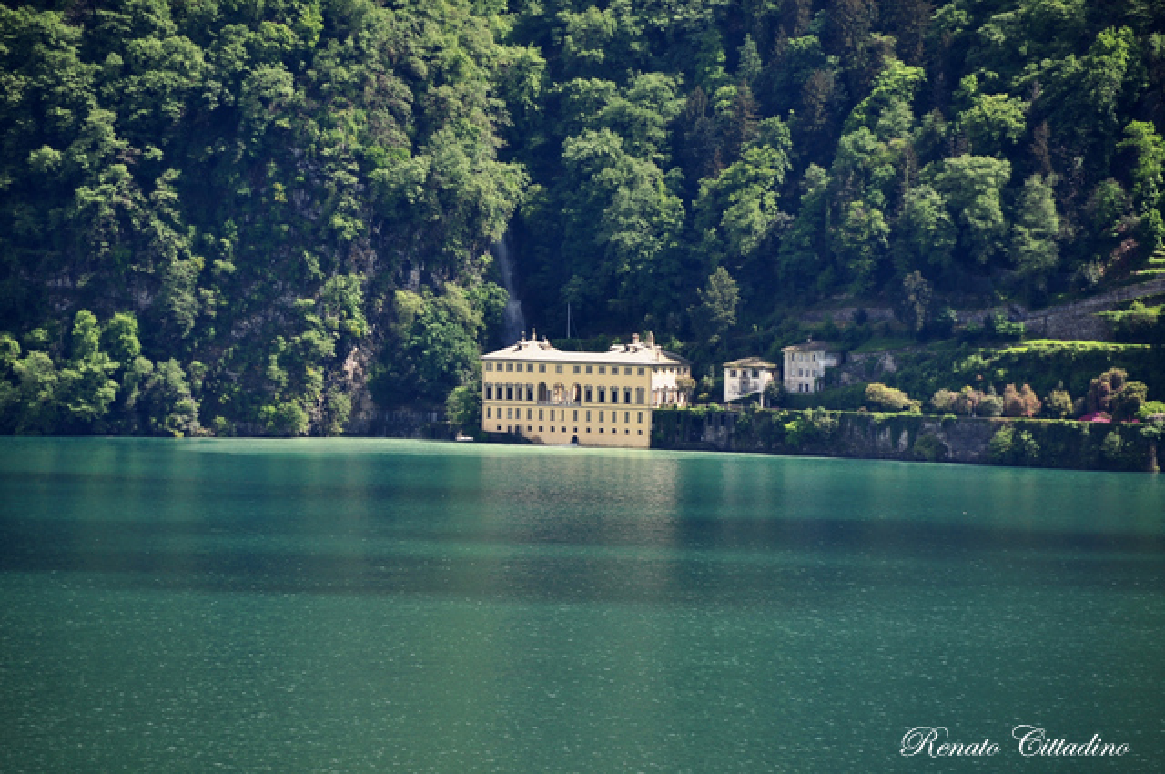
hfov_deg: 6.9
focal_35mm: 300
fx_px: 9696
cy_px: 387
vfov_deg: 4.6
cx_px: 582
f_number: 5.6
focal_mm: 200
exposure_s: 1/640
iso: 200
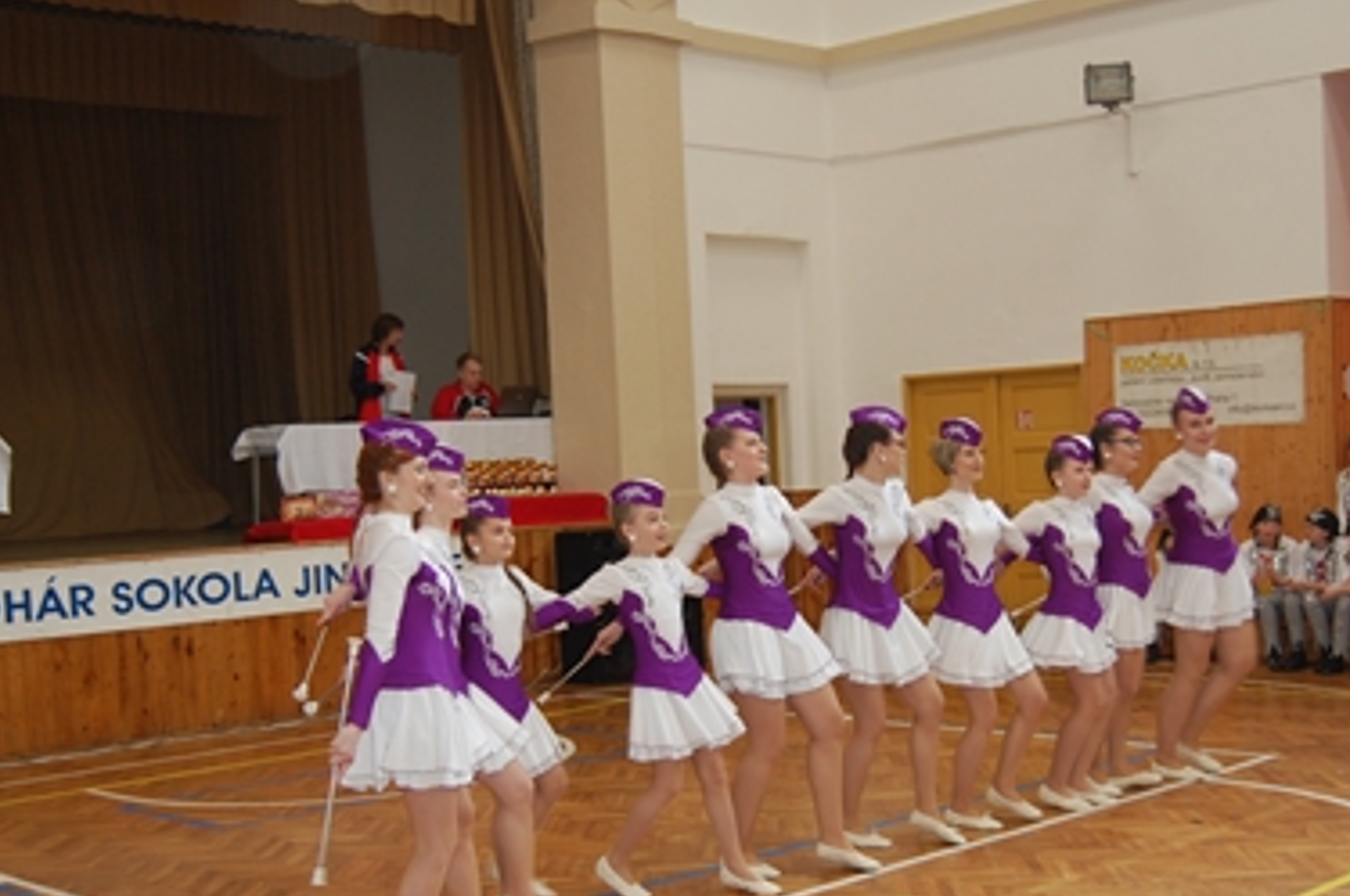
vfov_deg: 25.8
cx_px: 756
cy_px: 583
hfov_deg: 38.2
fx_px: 1947
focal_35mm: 52
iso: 400
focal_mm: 26
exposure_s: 1/60
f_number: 4
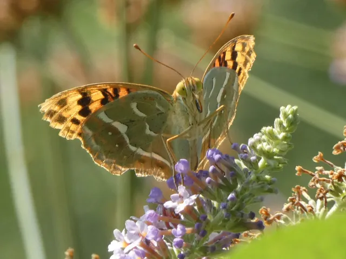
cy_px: 130
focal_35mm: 413
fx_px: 4128
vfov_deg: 3.6
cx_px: 173
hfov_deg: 4.8
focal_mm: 74
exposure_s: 1/125
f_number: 5.6
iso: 160
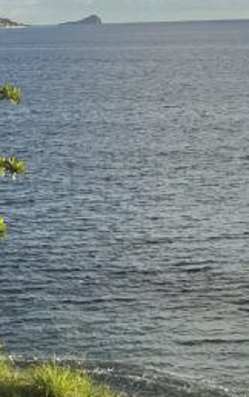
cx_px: 143
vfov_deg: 19.1
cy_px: -18
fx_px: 1136
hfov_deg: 12.5
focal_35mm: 105
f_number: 1.6
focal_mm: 5.1
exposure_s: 1/2597
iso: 32
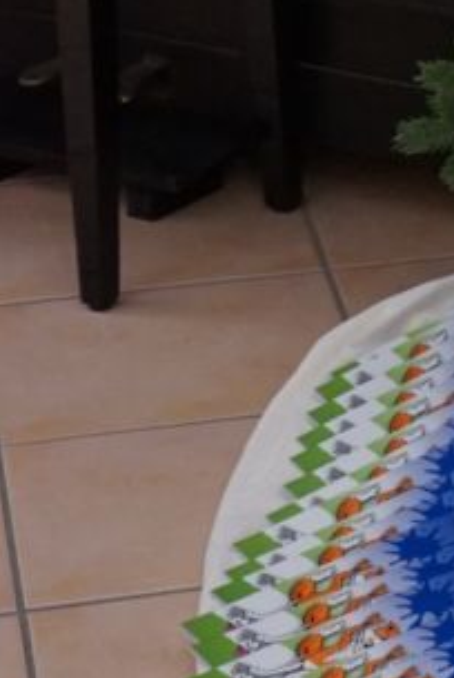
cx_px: 1200
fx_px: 4001
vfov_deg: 9.2
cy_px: -562
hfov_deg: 6.1
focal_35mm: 212
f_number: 4
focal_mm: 40
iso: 2000
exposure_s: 1/160
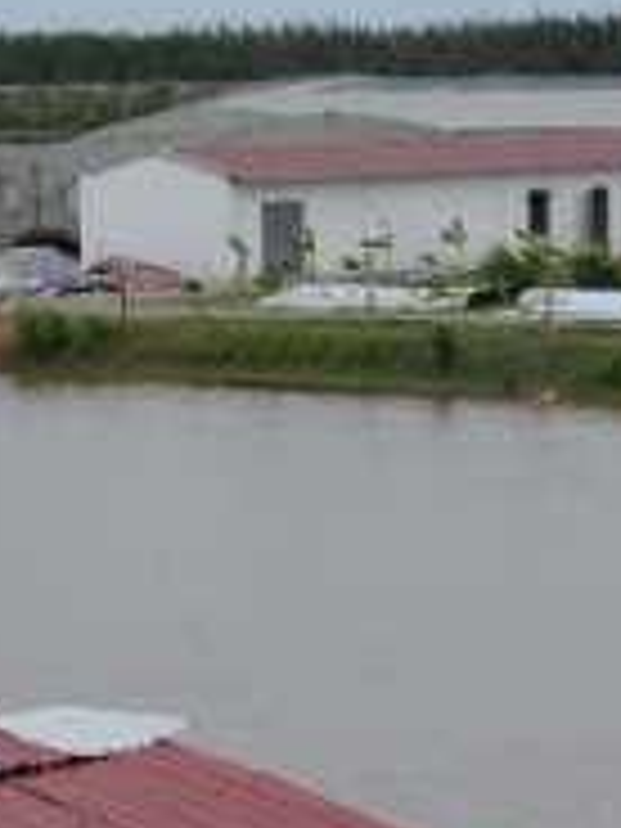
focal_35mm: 218
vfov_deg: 9.1
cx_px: 540
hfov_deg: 6.8
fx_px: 5214
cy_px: 248
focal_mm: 62
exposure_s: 1/400
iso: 200
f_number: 10
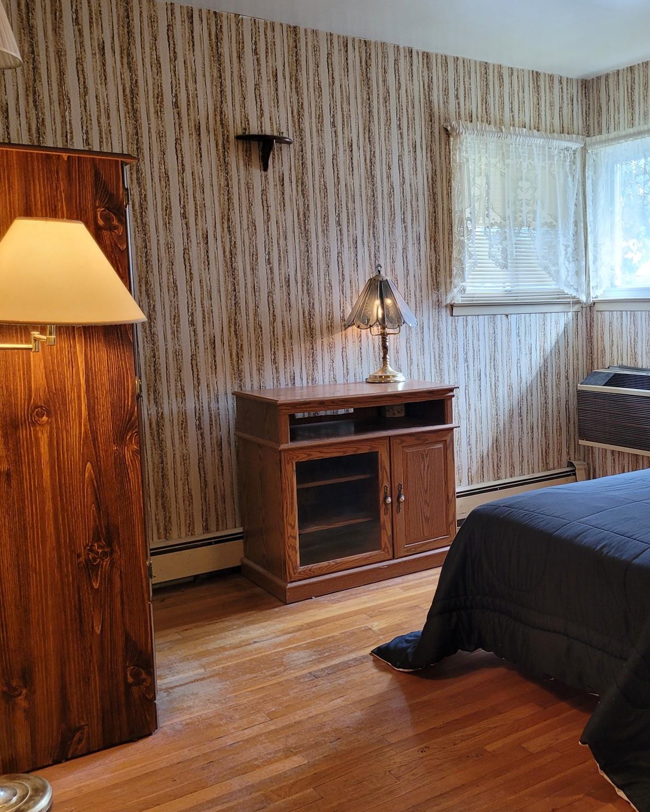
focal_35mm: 35
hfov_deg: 40.8
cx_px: 499
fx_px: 842
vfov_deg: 51.5
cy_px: 409
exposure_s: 1/60
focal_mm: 5.4
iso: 250
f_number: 1.8
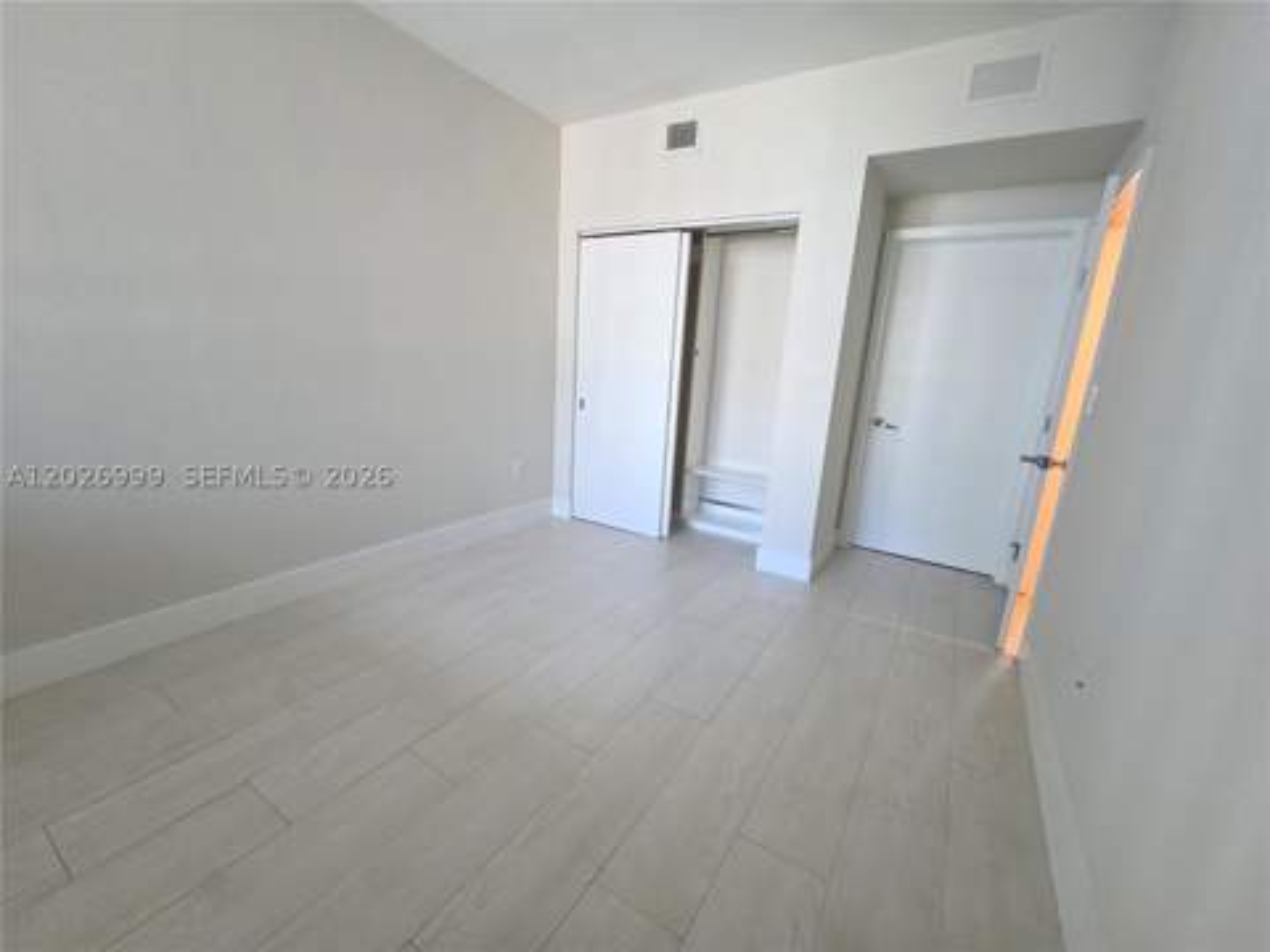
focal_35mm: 13
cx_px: 635
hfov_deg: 106.2
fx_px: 477
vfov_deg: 89.9
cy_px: 476
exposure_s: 1/60
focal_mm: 2.2
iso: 500
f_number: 2.2
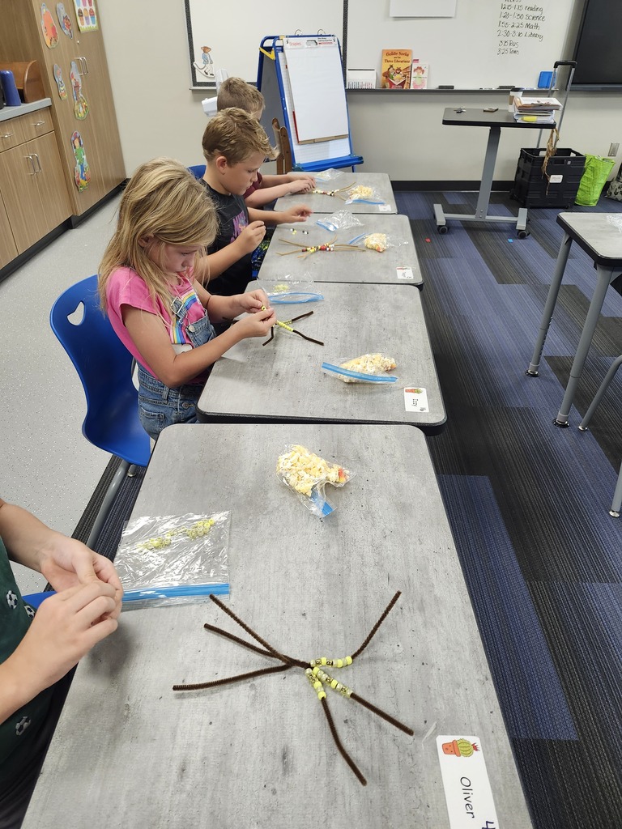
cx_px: 311
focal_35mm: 23
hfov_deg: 58.9
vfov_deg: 73.9
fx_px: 551
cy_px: 414
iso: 400
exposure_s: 1/120
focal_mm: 5.54
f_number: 1.8
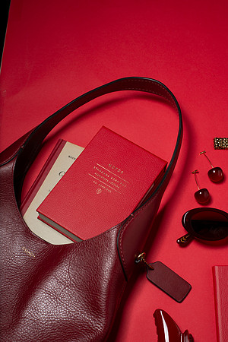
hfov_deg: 27.0
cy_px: 171
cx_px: 114
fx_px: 475
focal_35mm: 50
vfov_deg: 39.6
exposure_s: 1/250
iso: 200
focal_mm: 50
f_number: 11
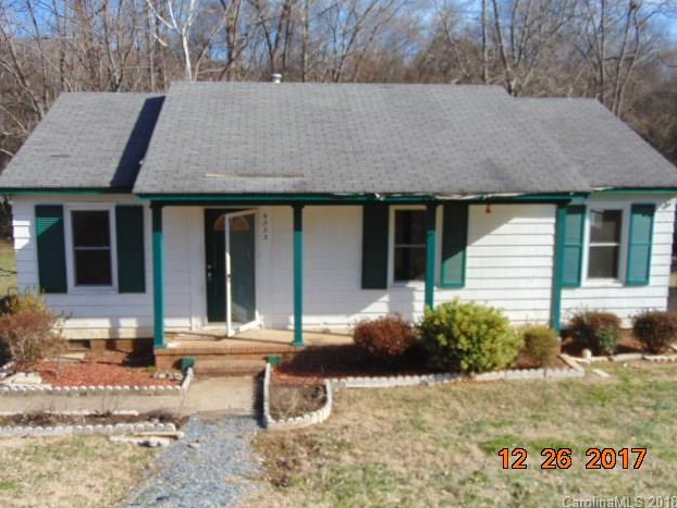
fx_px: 704
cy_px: 251
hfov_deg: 51.3
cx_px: 338
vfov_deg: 39.7
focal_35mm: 36
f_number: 3.2
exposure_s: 1/800
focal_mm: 6.3
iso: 80
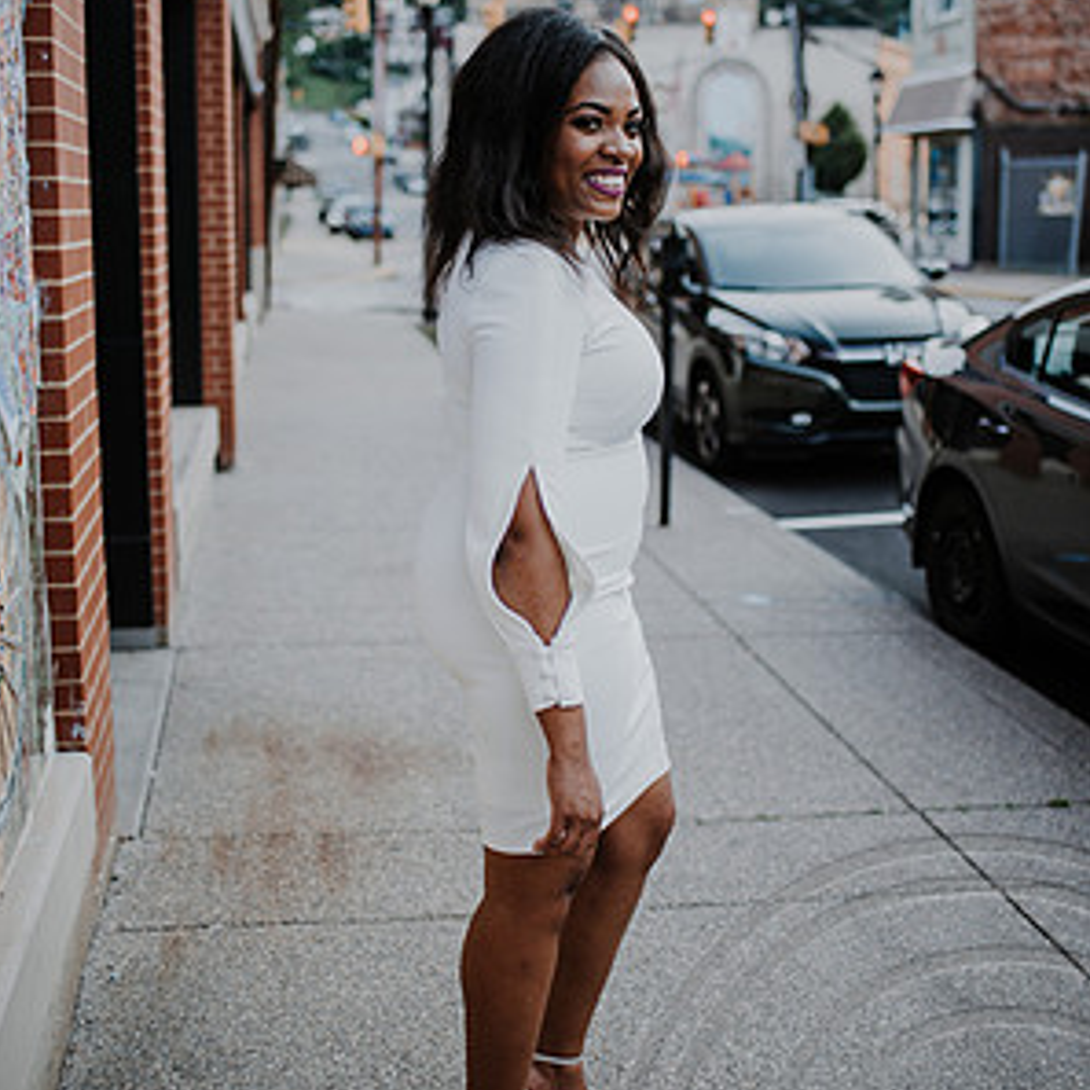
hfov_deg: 37.6
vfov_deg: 37.4
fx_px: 1603
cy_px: 448
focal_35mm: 45
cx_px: 543
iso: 100
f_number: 1.8
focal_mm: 35
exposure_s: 1/320
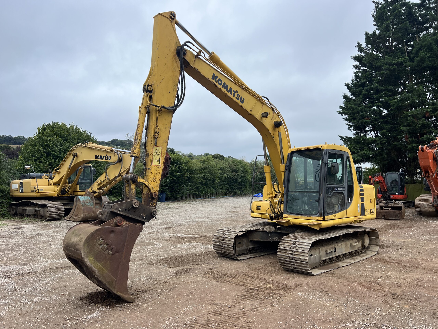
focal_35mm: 26
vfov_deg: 53.1
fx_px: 329
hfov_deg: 67.3
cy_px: 164
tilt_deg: +2.3
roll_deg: +0.0
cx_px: 219
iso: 50
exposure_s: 1/1838
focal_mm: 5.7
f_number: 1.5
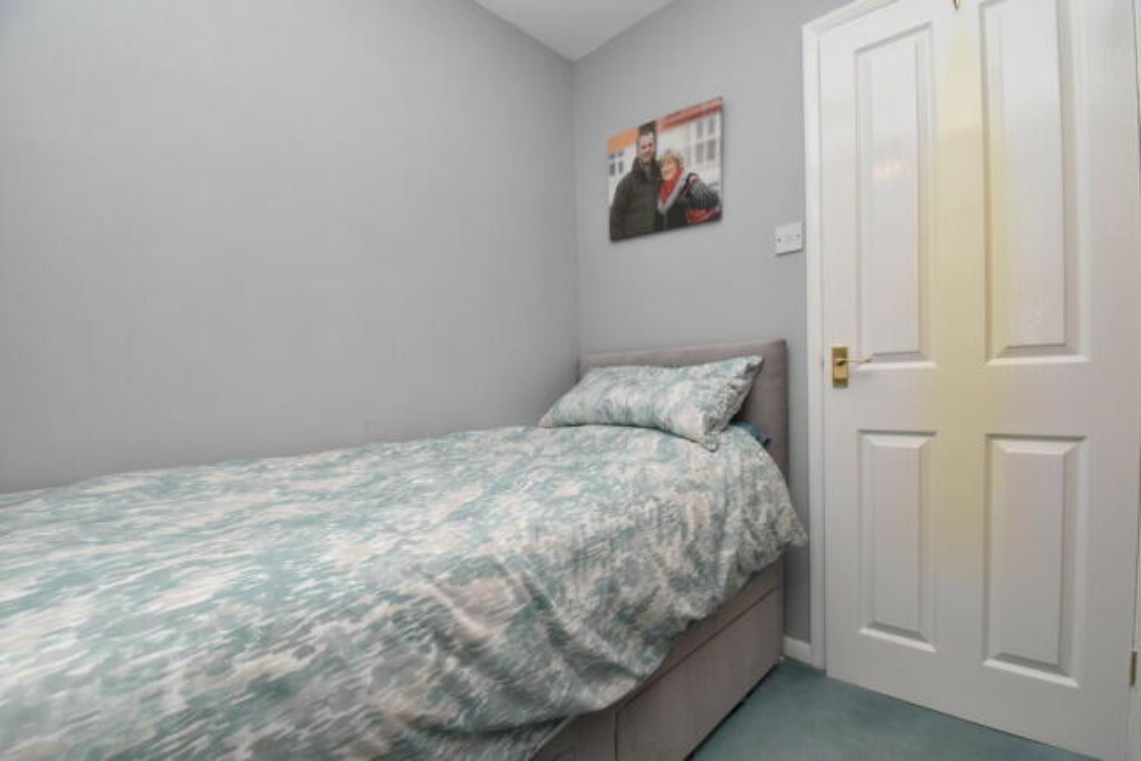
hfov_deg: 100.4
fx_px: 475
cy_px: 380
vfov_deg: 77.4
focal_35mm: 15
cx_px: 570
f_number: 9
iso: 640
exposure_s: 1/60
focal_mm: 10
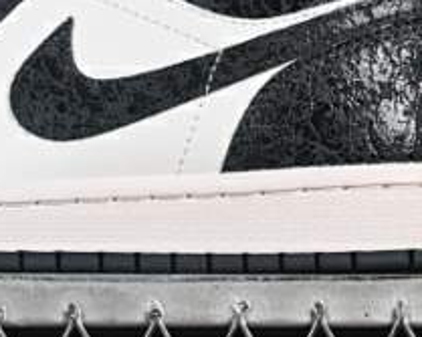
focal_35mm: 246
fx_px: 3071
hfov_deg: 7.8
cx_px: 16
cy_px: -32
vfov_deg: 6.3
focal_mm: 50
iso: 160
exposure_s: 1/80
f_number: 7.1
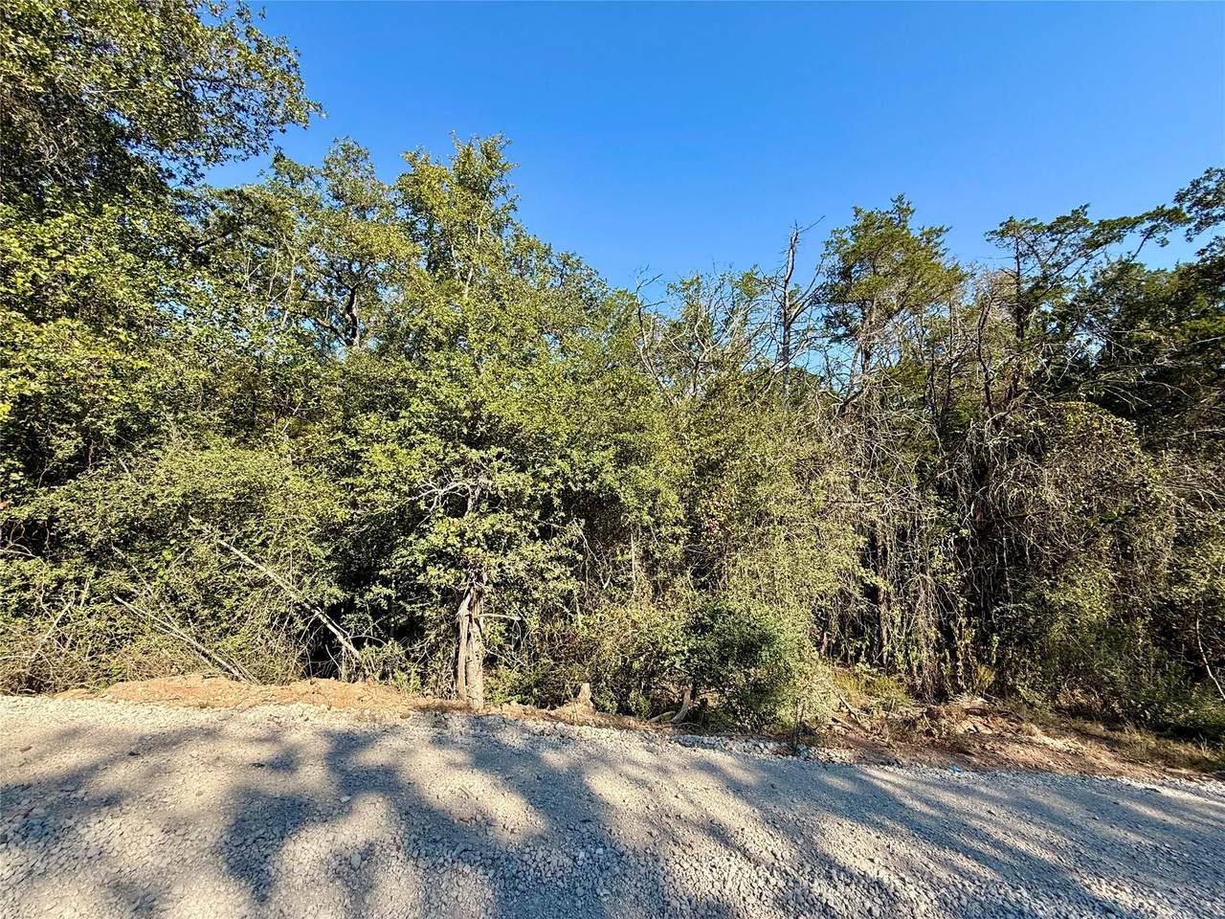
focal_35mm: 14
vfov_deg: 85.7
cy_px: 460
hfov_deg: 102.1
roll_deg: +0.8
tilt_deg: +6.8
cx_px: 612
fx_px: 495
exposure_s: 1/864
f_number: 2.2
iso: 50
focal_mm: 2.22
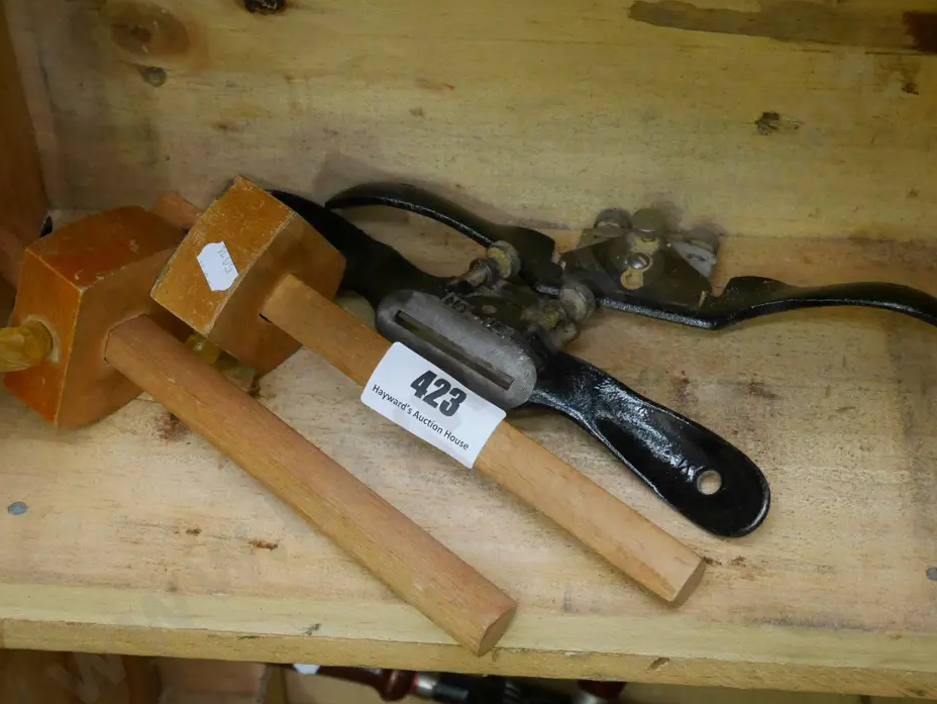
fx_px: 1733
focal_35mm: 64
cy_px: 382
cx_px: 472
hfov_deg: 30.3
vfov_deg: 22.9
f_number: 5.5
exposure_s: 1/30
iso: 3200
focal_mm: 29
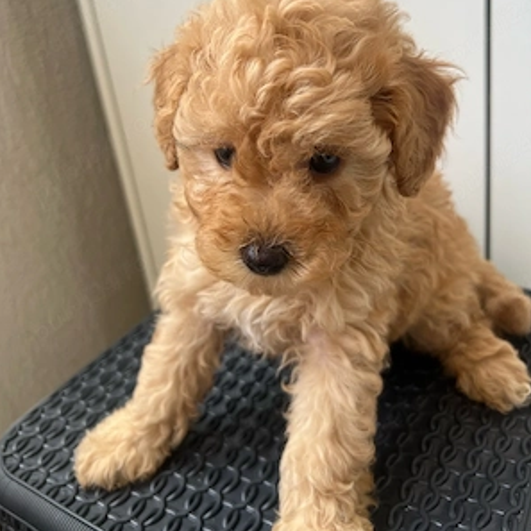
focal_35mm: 31
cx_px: 265
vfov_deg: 51.6
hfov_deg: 52.5
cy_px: 181
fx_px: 538
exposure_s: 1/121
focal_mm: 5.7
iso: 40
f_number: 1.5
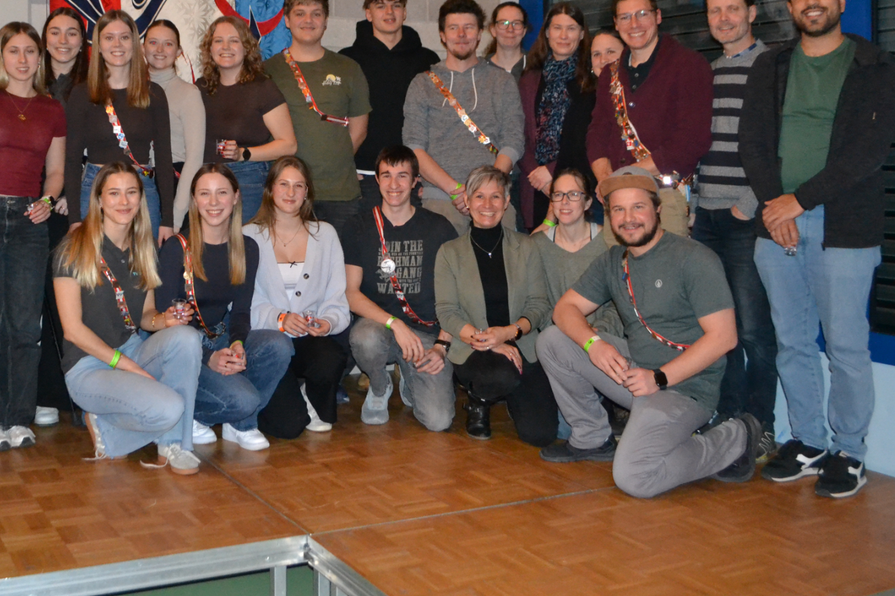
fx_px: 1044
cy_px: 176
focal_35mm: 42
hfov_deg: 45.6
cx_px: 291
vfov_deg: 31.5
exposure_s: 1/60
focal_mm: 18
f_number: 3.5
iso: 3200
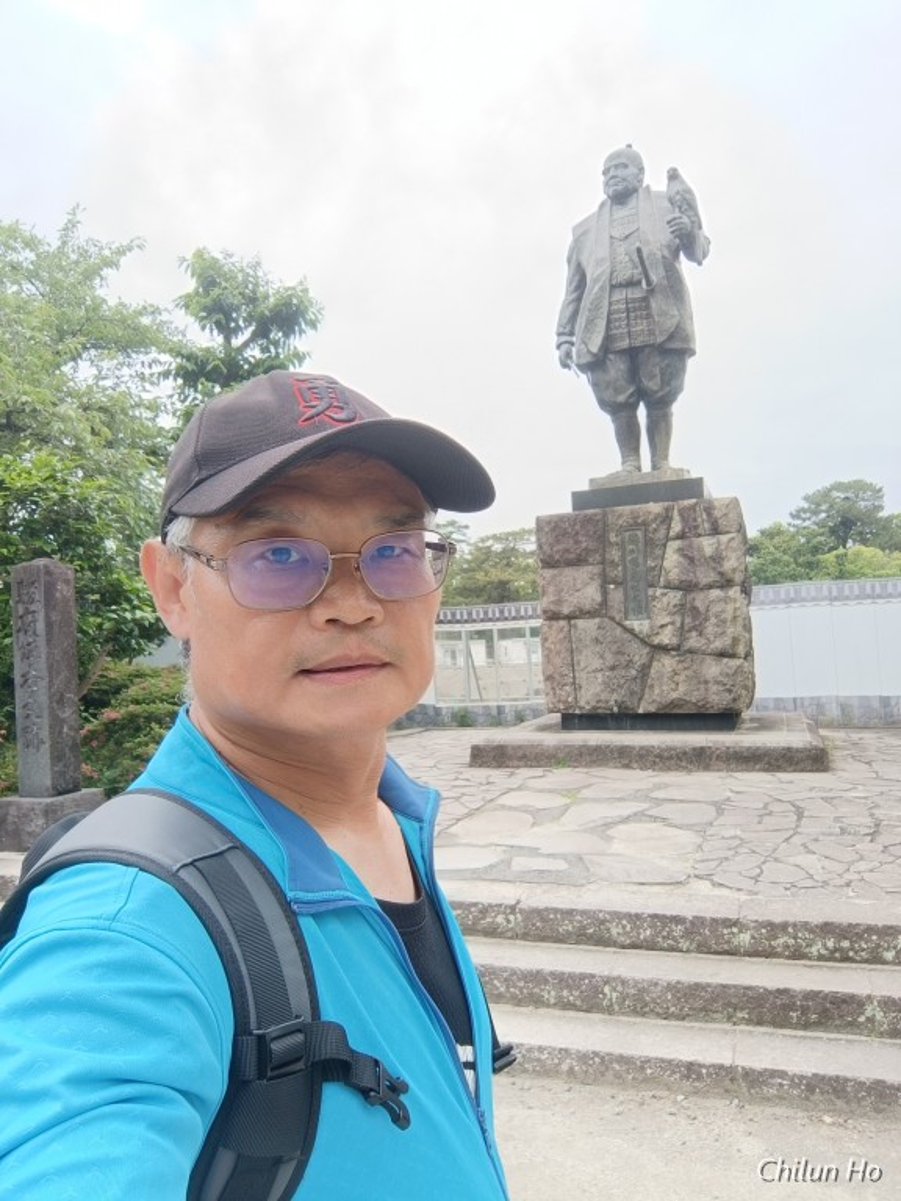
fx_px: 833
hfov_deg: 56.8
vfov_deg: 71.6
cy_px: 600
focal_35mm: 24
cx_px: 450
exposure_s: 1/473
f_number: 2.45
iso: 58
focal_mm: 3.24
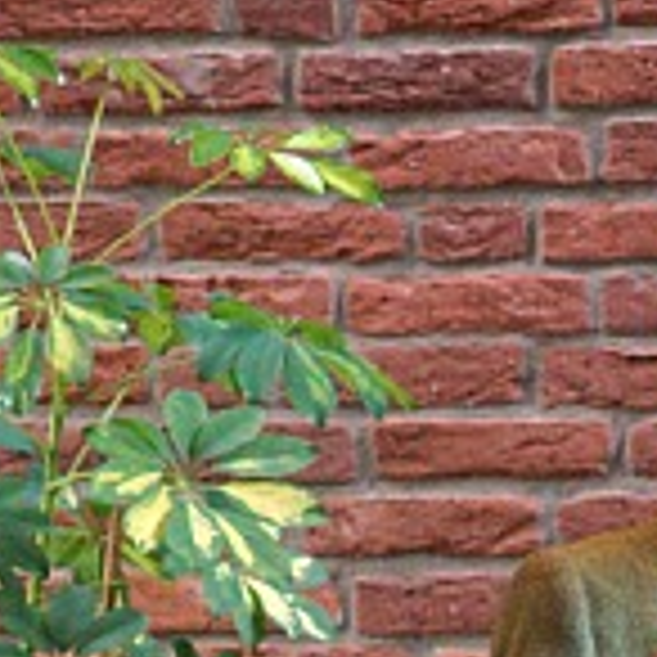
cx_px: 873
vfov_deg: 2.7
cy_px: 749
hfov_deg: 2.7
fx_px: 13764
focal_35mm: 641
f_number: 4
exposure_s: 1/125
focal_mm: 120
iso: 3200
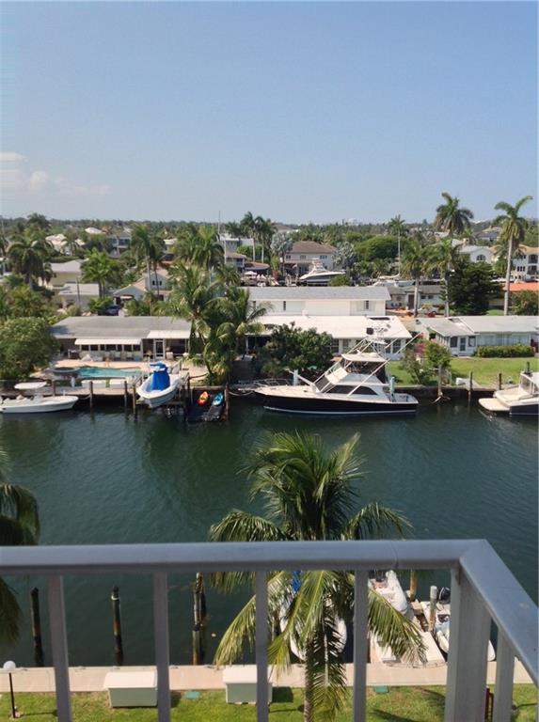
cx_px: 270
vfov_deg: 52.7
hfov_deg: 40.6
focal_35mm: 35
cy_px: 361
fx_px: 729
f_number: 2.4
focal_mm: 4.28
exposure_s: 1/1163
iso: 50
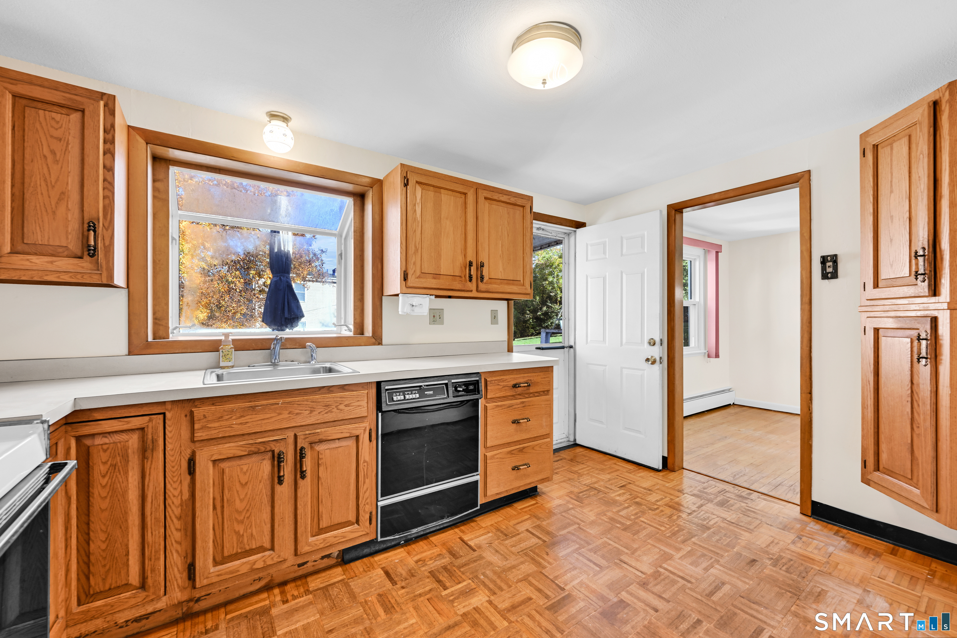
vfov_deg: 81.2
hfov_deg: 104.3
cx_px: 478
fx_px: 372
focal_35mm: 14
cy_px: 319
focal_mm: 14
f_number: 8
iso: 250
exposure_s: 1/250
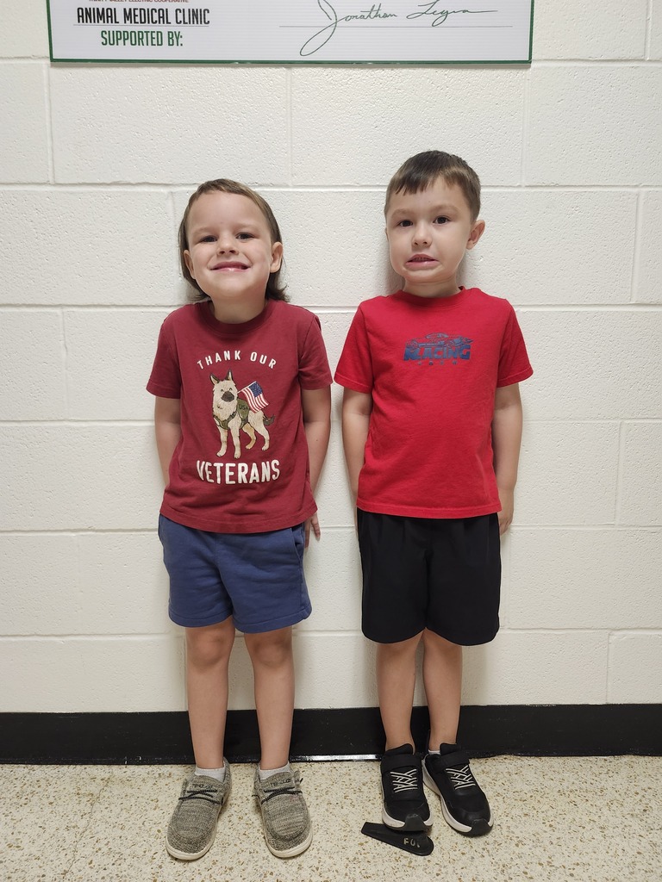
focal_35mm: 23
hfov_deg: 58.9
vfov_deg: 73.9
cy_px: 441
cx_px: 331
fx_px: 586
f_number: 1.8
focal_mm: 5.54
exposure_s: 1/120
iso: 800
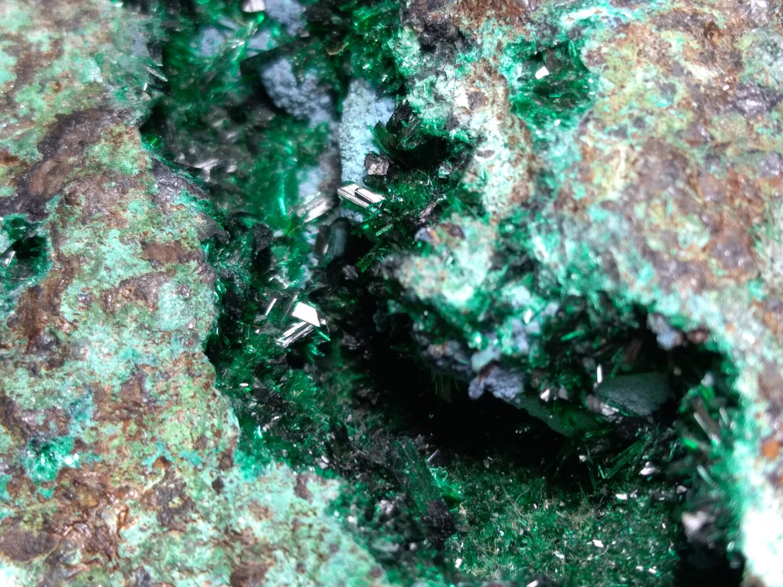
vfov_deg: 53.1
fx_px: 588
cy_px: 294
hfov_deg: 67.3
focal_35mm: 26
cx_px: 392
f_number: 2
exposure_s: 1/40
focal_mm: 3.54
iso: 115
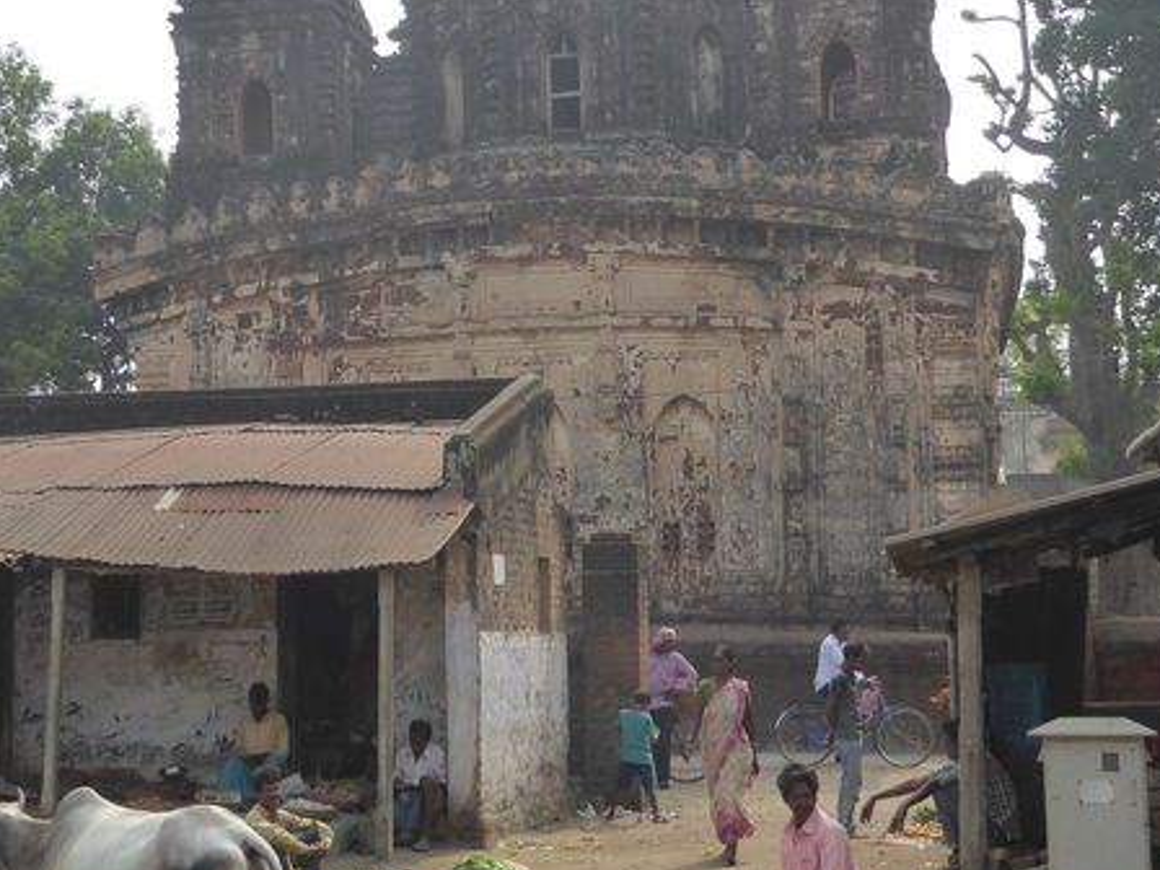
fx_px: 2513
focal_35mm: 75
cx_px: 370
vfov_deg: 19.6
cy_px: 313
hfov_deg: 25.8
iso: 125
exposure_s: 1/500
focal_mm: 7.2
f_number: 3.8
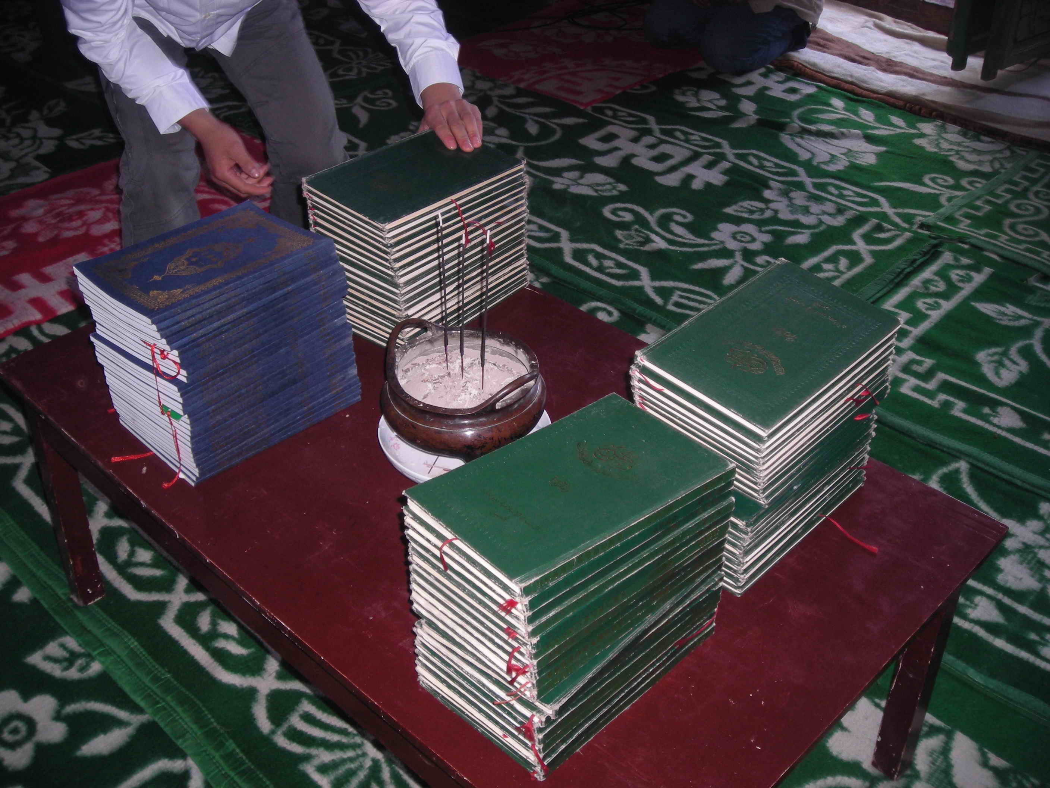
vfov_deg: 37.7
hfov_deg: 49.0
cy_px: 394
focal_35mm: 38
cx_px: 525
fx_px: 1153
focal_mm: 6.3
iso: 137
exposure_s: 1/60
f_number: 3.2
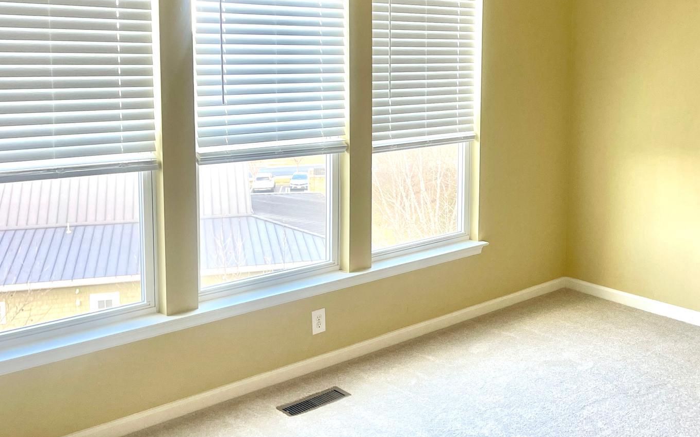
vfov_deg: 31.6
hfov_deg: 48.4
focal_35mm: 40
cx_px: 470
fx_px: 763
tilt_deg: -7.4
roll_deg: -1.1
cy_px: 131
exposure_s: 1/121
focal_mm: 5.1
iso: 125
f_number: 1.6
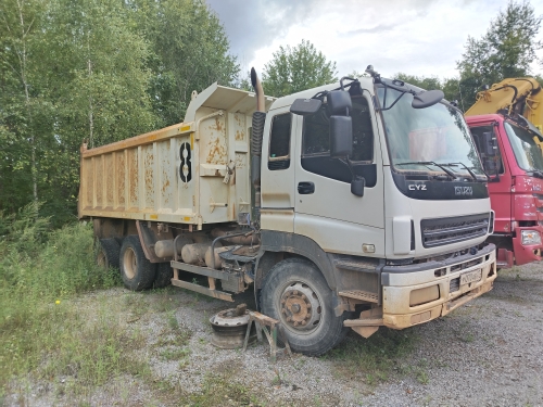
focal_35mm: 24
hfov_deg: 71.6
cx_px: 272
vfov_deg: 56.8
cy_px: 204
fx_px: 376
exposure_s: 1/231
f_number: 1.75
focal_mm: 5.25
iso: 100
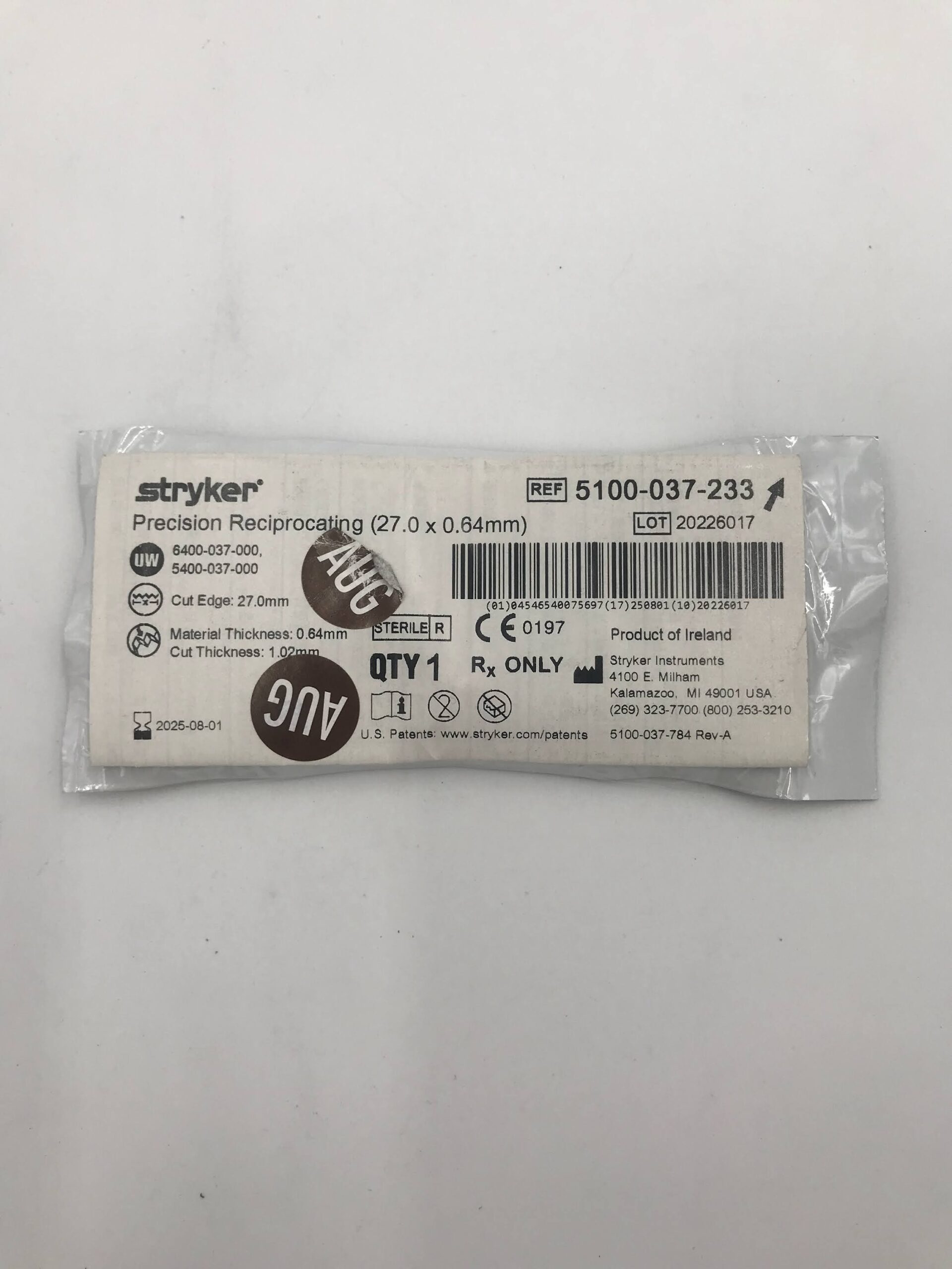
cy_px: 634
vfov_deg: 63.4
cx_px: 476
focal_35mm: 28
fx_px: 1027
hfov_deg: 49.7
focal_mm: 3.99
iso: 20
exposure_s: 1/255
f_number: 1.8
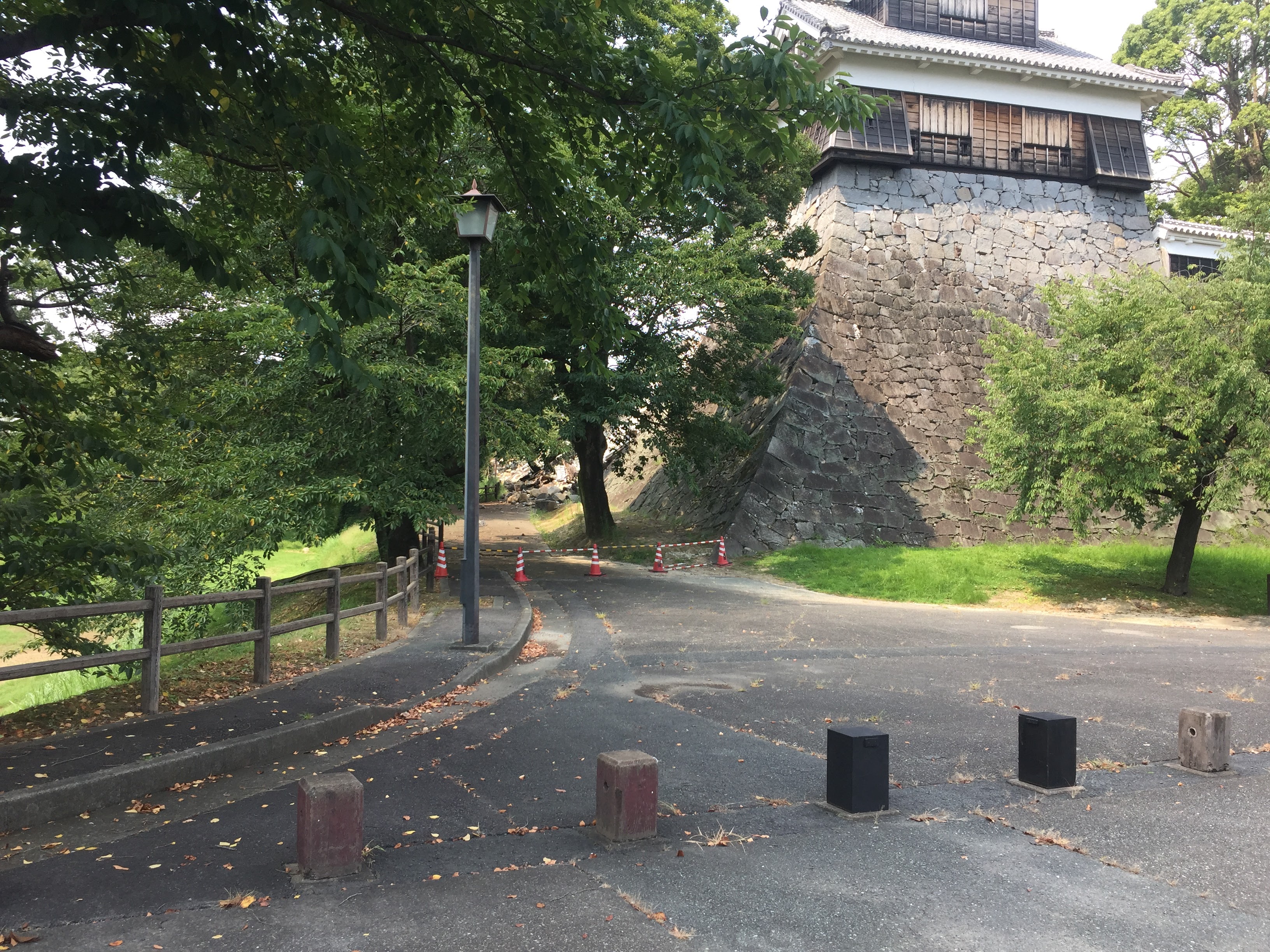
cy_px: 476
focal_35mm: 29
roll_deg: -1.7
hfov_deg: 61.7
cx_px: 635
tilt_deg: +0.2
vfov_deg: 48.2
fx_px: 1064
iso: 32
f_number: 2.2
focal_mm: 4.15
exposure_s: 1/403
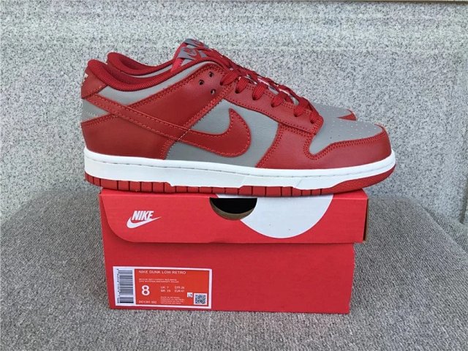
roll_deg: -0.6
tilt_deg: -18.5
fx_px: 419
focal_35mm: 31
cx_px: 234
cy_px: 176
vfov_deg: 45.4
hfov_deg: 58.4
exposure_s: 1/324
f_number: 2.4
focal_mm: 3.3
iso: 25
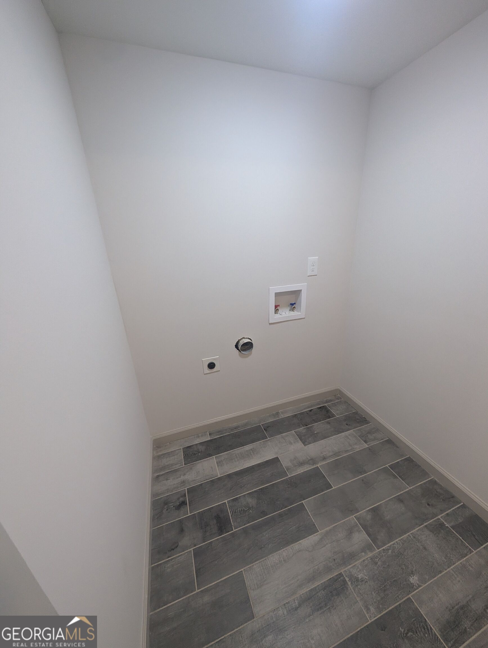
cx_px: 244
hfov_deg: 94.6
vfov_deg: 110.5
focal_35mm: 12
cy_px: 324
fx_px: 225
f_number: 1.7
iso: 175
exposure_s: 1/120
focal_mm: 2.02
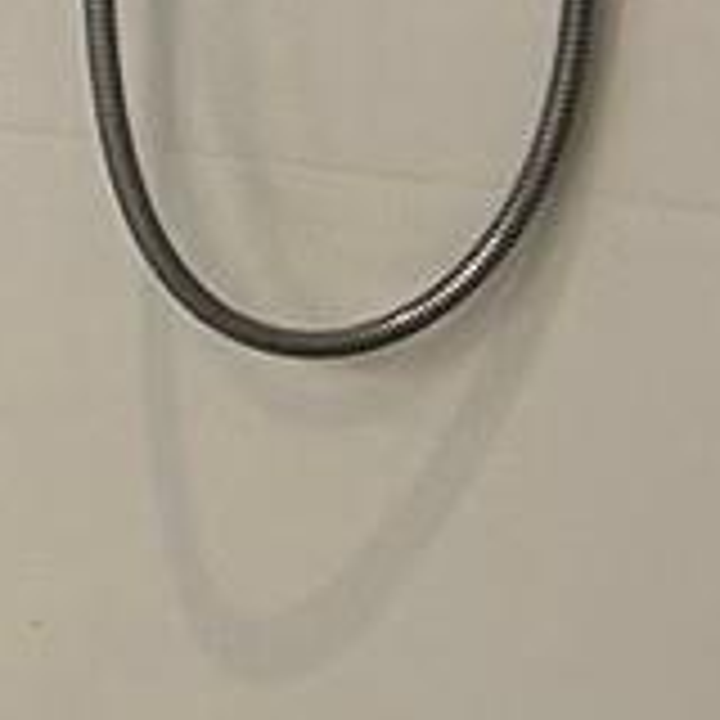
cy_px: -567
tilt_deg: -9.4
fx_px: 5412
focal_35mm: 230
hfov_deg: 5.9
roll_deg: +3.4
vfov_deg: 7.4
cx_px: -2538
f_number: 1.5
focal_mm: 5.7
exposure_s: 1/60
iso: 80
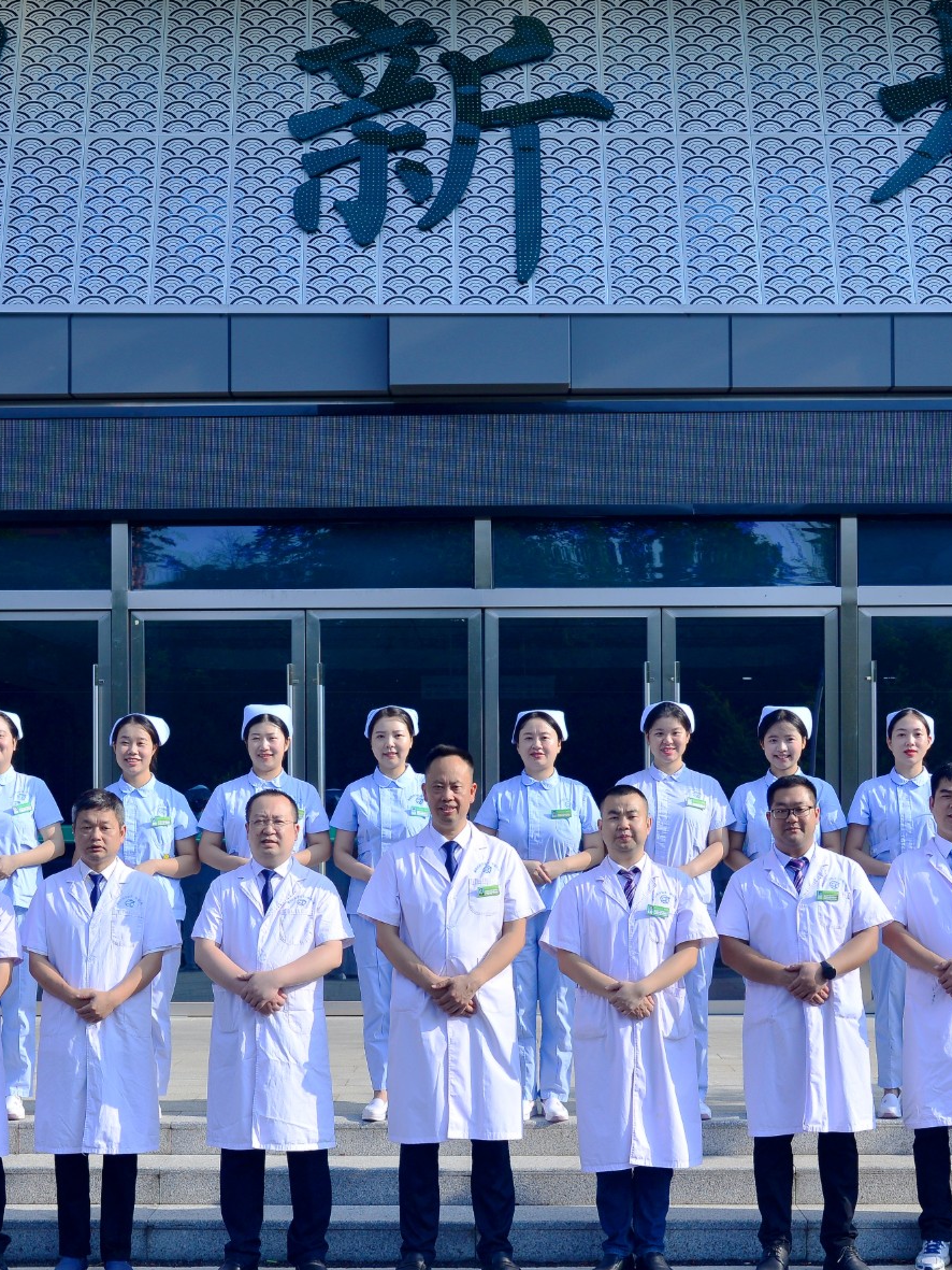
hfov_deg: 25.6
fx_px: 2090
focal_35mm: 57
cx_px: 424
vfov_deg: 33.8
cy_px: 646
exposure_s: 1/400
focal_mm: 35
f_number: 9
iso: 160
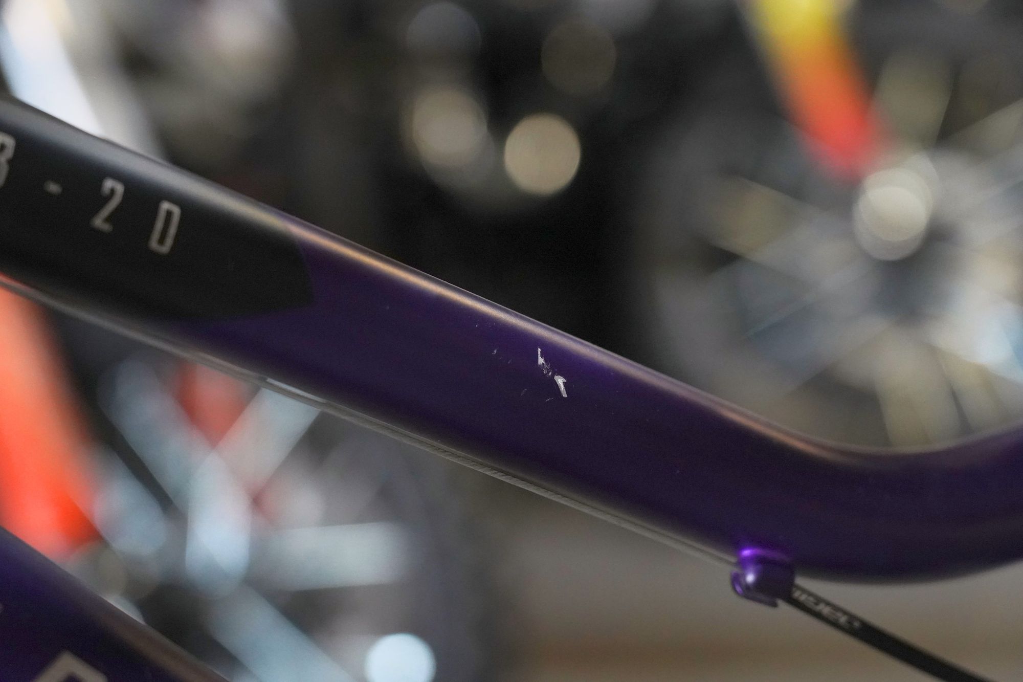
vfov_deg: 13.0
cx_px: 512
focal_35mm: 105
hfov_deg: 19.5
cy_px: 341
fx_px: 2983
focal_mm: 105
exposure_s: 1/200
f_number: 5
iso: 6400
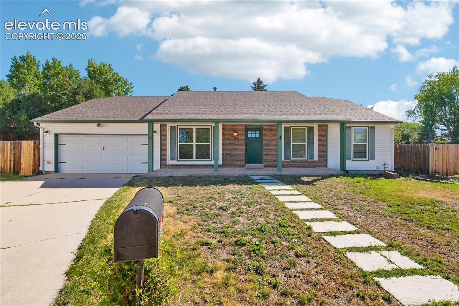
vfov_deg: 77.3
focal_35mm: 15
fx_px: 191
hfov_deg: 100.4
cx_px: 230
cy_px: 153
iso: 800
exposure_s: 1/400
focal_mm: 10
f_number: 8
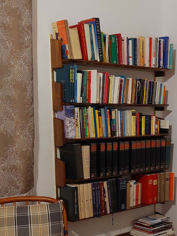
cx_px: 148
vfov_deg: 32.2
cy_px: 171
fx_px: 402
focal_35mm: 59
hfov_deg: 24.3
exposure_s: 1/33
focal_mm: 5.23
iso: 500
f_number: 1.8
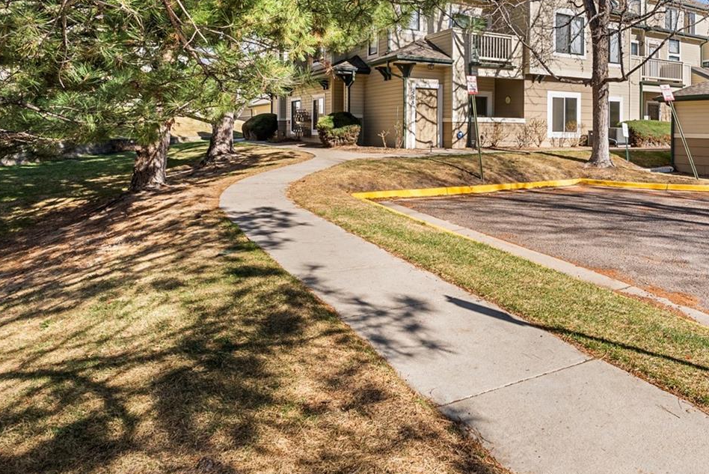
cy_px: 129
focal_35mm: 27
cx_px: 458
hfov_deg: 66.0
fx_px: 532
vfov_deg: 46.5
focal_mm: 16
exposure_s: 1/8000
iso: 200
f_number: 8
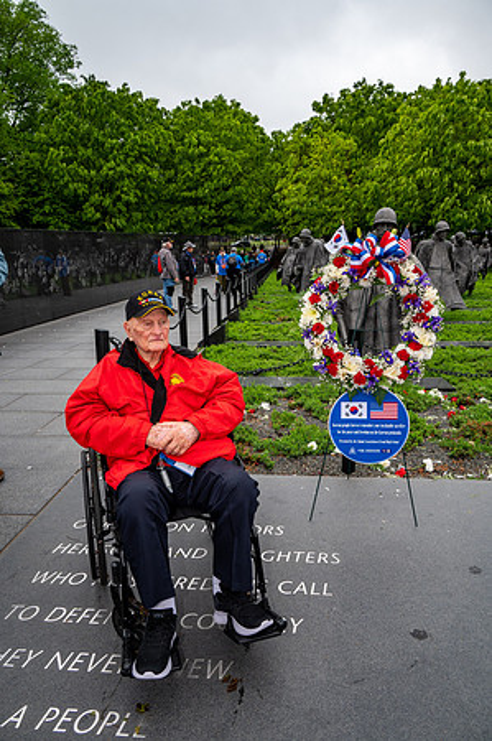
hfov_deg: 53.0
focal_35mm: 24
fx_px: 493
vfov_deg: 73.8
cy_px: 370
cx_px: 246
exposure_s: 1/640
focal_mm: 24
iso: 900
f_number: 8
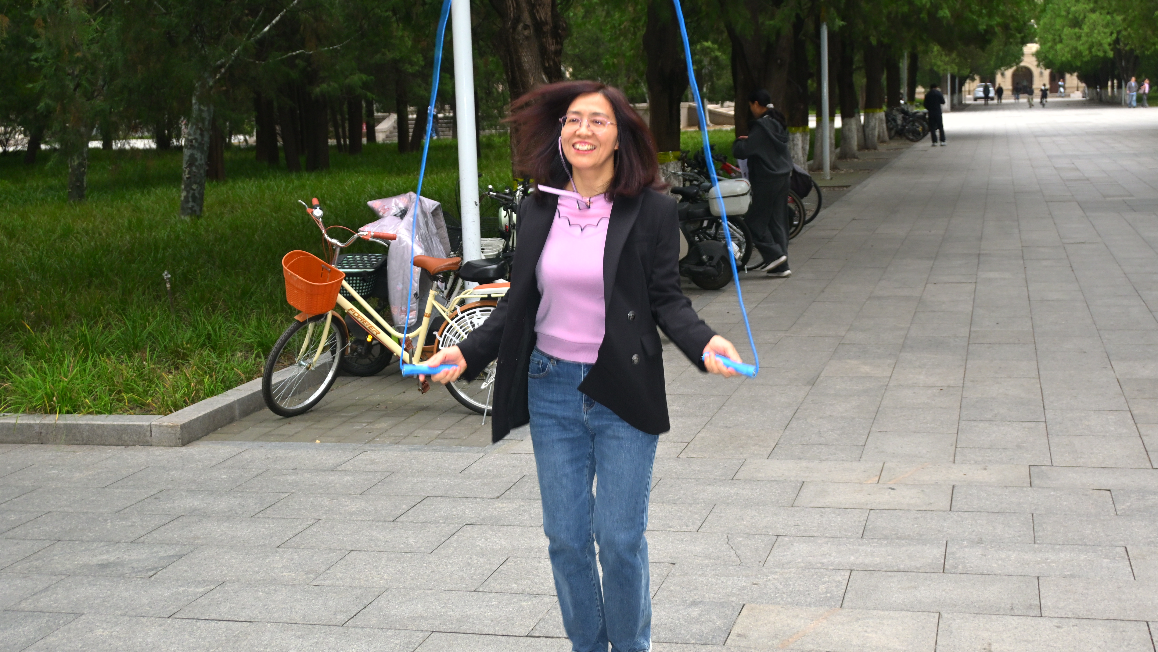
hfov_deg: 42.3
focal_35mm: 49
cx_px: 589
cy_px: 353
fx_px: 1498
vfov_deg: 24.5
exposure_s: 1/200
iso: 450
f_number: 4.8
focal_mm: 30.5
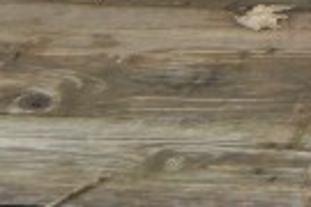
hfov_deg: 8.8
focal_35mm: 212
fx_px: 1829
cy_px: -555
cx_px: 744
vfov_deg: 5.7
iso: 400
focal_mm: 19
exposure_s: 1/125
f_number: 4
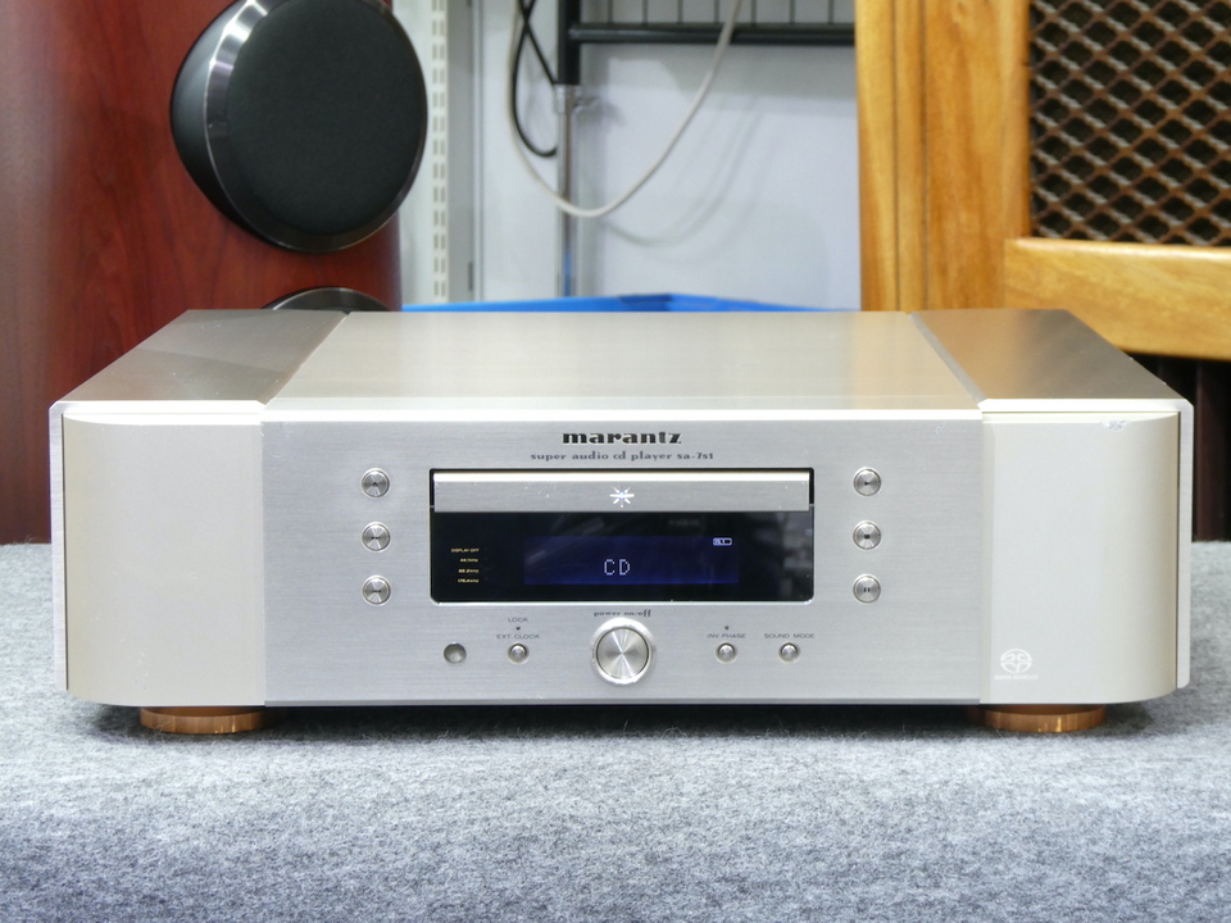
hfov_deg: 21.8
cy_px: 462
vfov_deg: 16.4
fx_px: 3201
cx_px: 616
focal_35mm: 90
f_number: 4.9
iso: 200
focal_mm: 16.1
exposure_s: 1/2.5
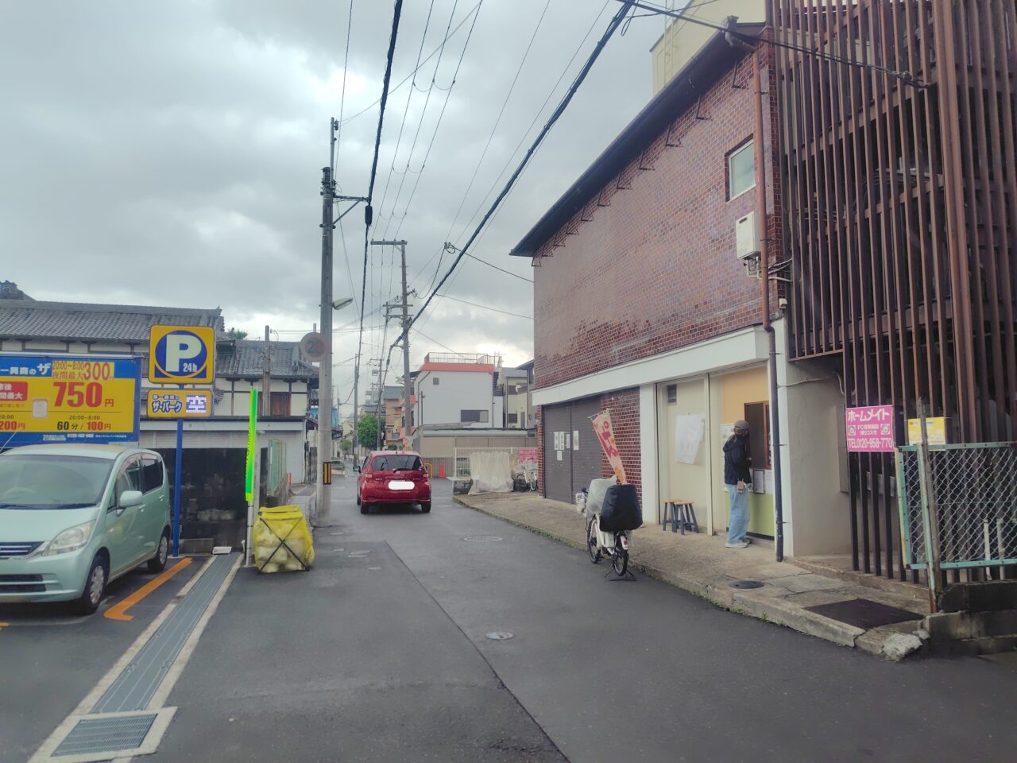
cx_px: 508
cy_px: 382
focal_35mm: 23
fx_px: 676
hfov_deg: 73.9
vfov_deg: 58.9
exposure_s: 1/381
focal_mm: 5.6
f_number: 1.9
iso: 50
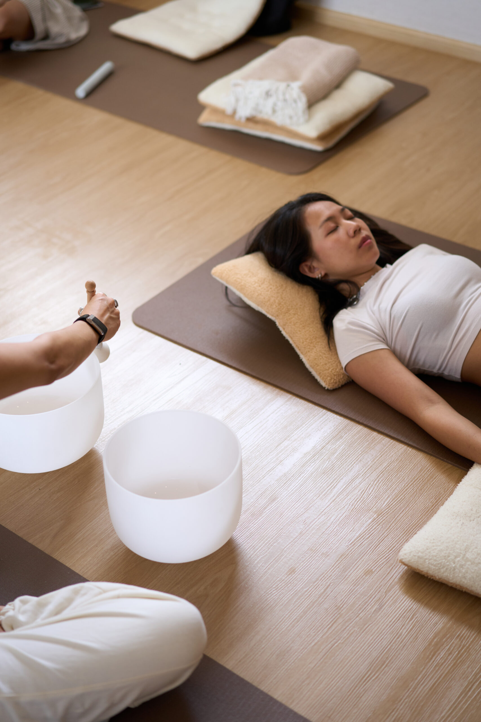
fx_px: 1102
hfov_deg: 24.6
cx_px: 240
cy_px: 361
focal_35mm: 55
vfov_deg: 36.2
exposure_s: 1/200
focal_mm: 55
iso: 250
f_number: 2.2
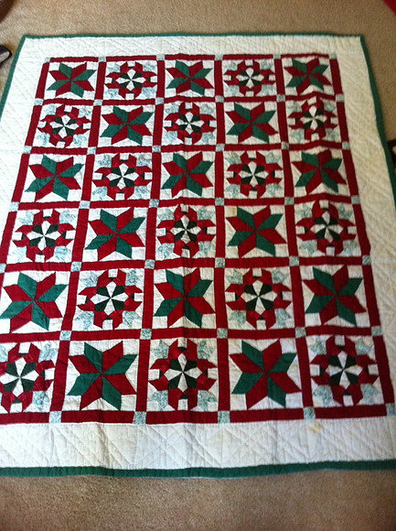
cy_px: 266
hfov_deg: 40.6
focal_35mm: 35
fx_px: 535
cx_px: 198
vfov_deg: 52.7
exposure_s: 1/15
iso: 200
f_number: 2.8
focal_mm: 3.85
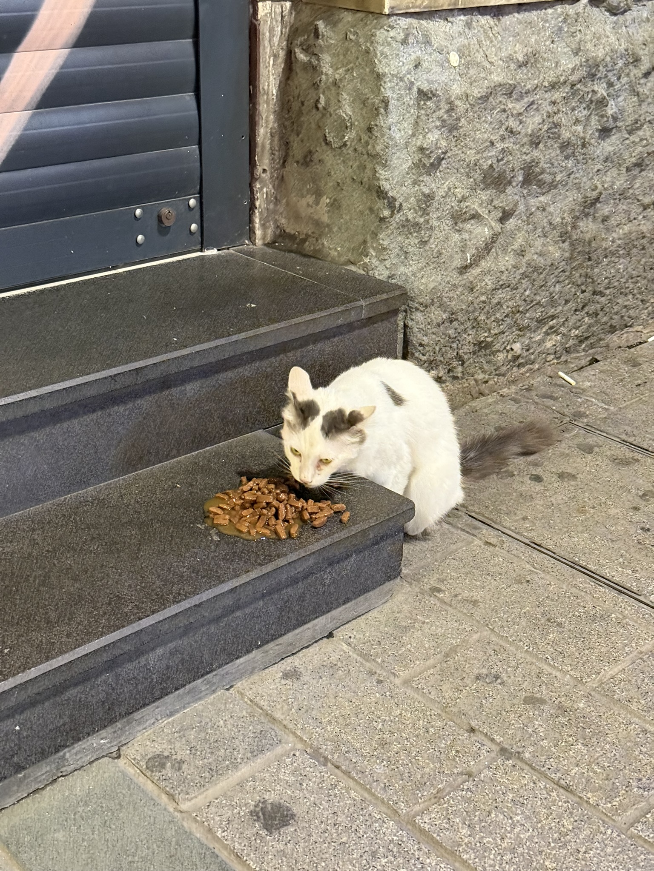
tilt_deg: -24.5
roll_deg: -2.8
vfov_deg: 39.7
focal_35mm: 48
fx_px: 1209
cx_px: 327
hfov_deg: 30.3
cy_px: 436
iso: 500
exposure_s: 1/33
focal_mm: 6.76
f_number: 1.78
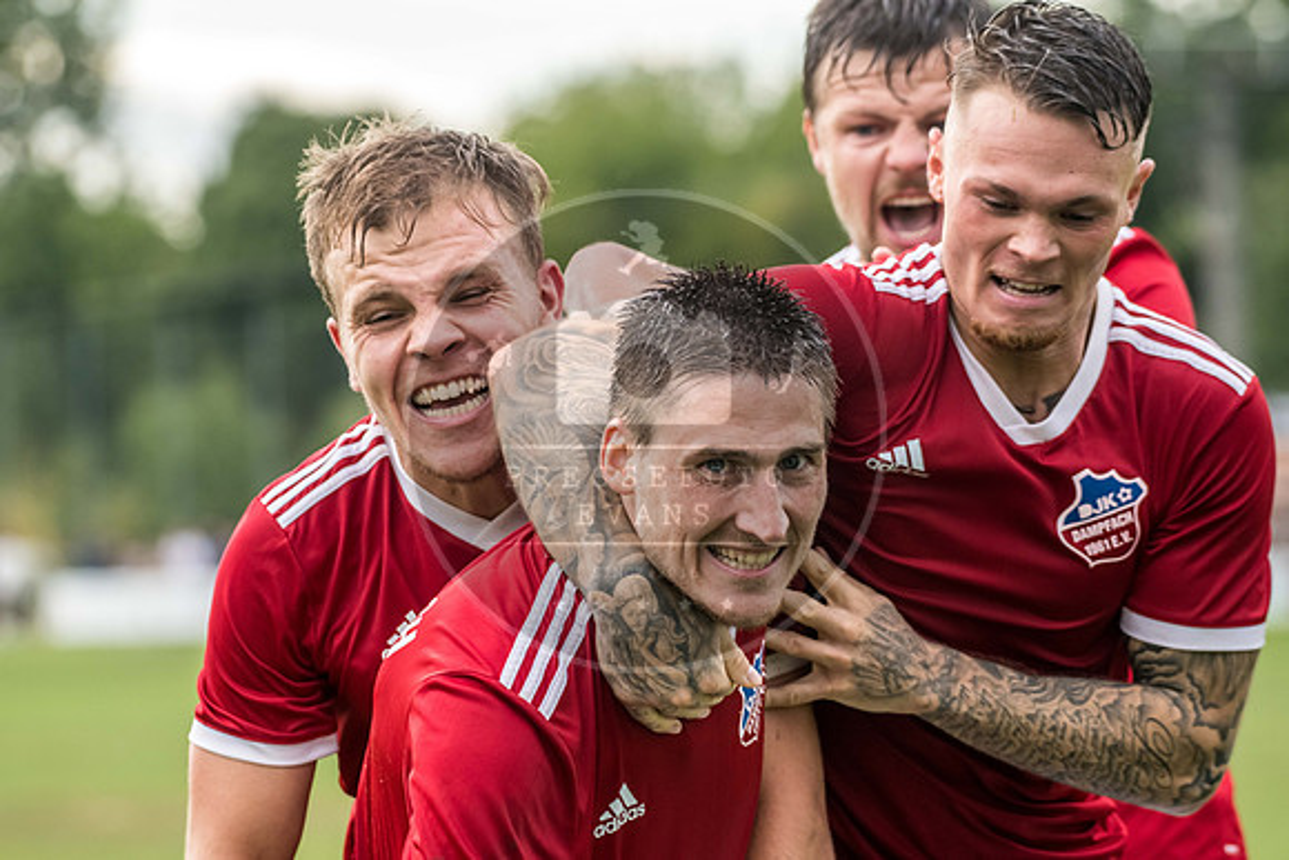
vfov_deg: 6.9
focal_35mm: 200
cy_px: 430
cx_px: 644
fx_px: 7162
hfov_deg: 10.3
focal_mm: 200
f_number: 5.6
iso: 1600
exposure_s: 1/1600
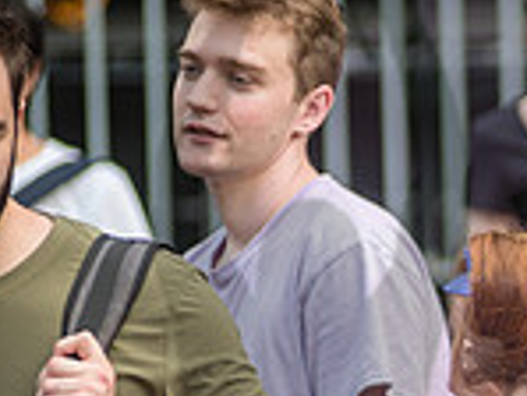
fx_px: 11427
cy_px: 483
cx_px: 895
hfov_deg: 2.6
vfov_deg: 2.0
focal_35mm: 750
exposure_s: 1/500
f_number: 3.2
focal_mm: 200
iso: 400
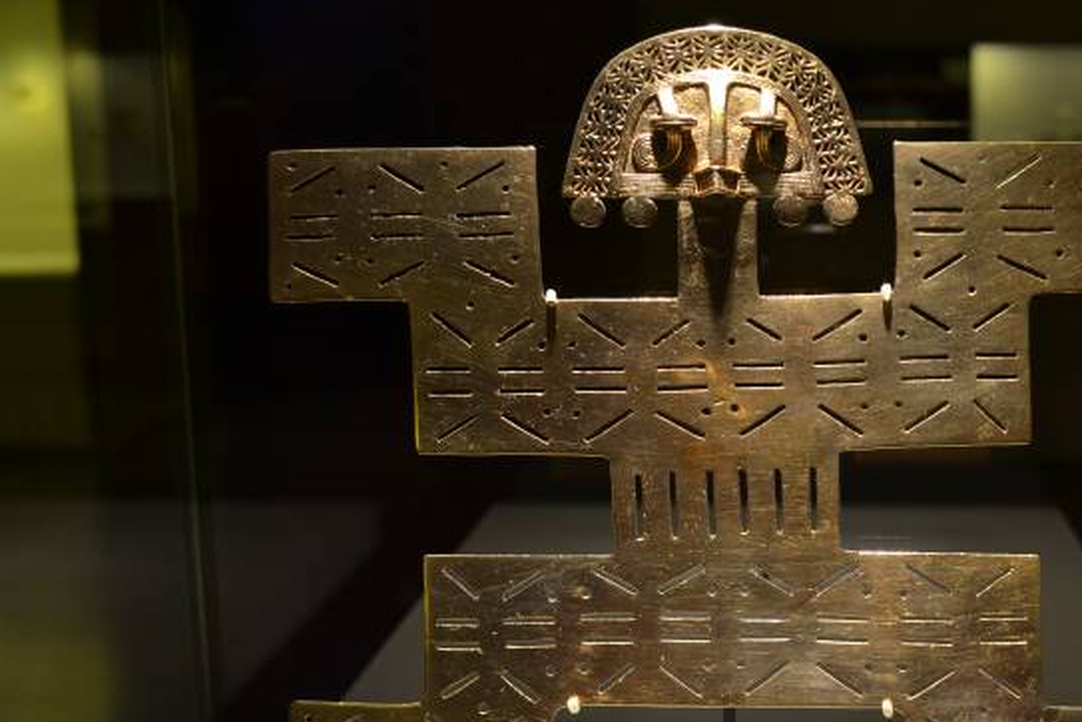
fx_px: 1593
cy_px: 410
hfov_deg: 37.1
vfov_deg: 25.5
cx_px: 737
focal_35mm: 53
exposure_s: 1/6
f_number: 4.5
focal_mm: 24
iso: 100
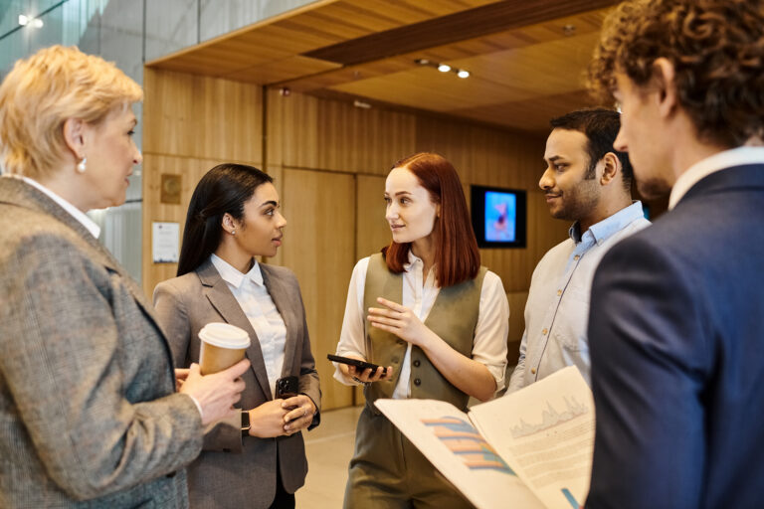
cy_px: 254
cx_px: 382
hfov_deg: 54.4
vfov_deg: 37.9
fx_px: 743
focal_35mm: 35
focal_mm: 35
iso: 640
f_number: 2.8
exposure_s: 1/200
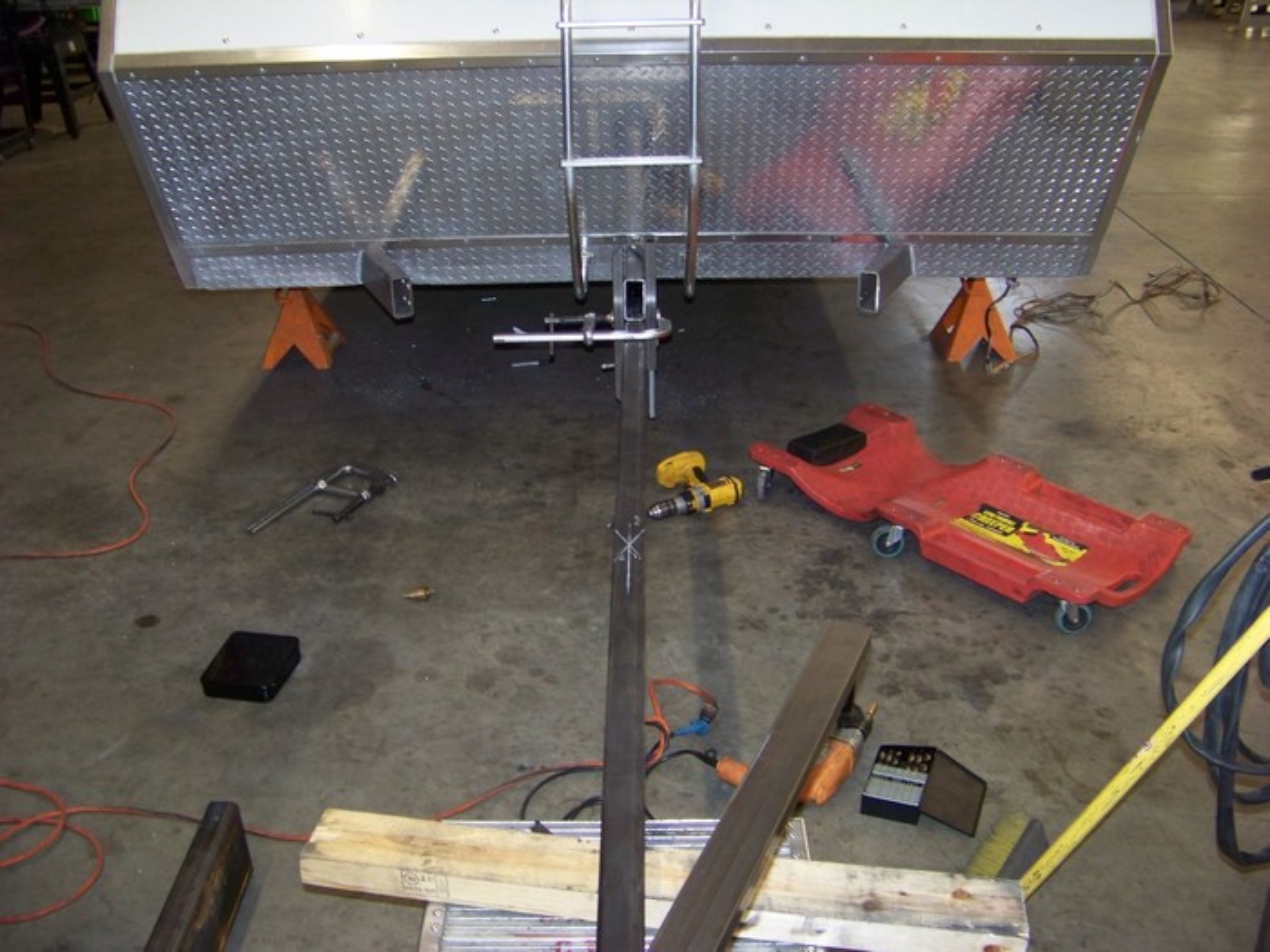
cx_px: 635
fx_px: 1321
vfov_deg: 39.7
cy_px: 476
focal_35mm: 36
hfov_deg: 51.4
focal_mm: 5.85
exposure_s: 1/30
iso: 200
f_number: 2.8
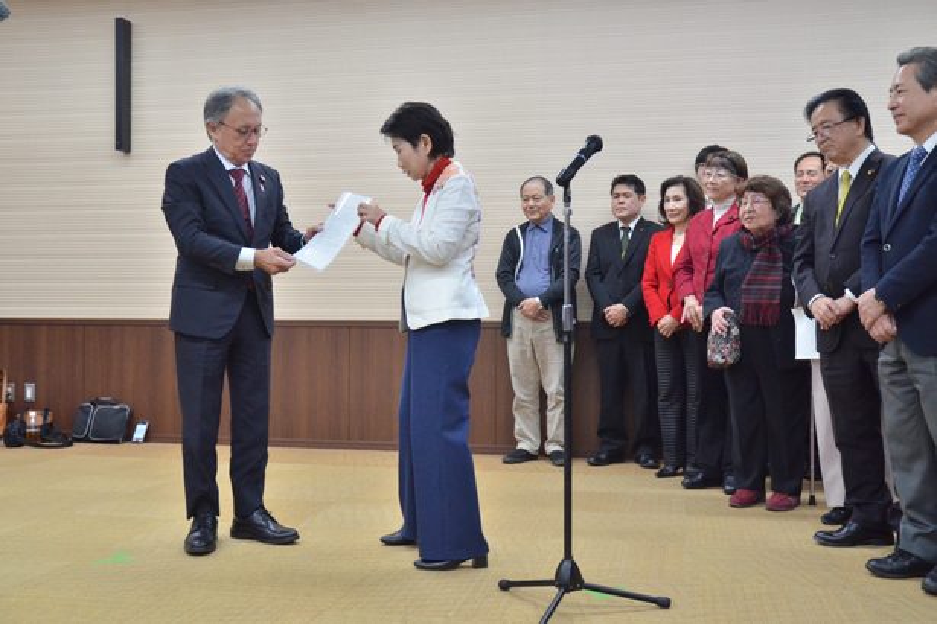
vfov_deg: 35.5
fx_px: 976
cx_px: 468
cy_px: 312
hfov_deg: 51.3
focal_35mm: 38
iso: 2000
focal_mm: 25
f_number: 5
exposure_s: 1/100
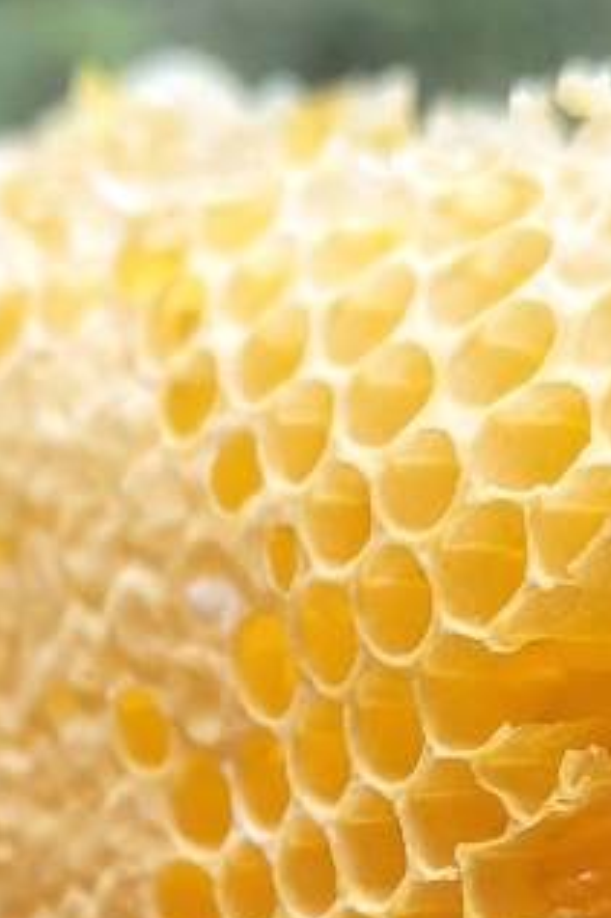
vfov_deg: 23.4
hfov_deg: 16.2
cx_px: 266
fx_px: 2141
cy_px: 882
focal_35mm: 84
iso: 64
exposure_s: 1/133
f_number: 1.8
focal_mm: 5.59
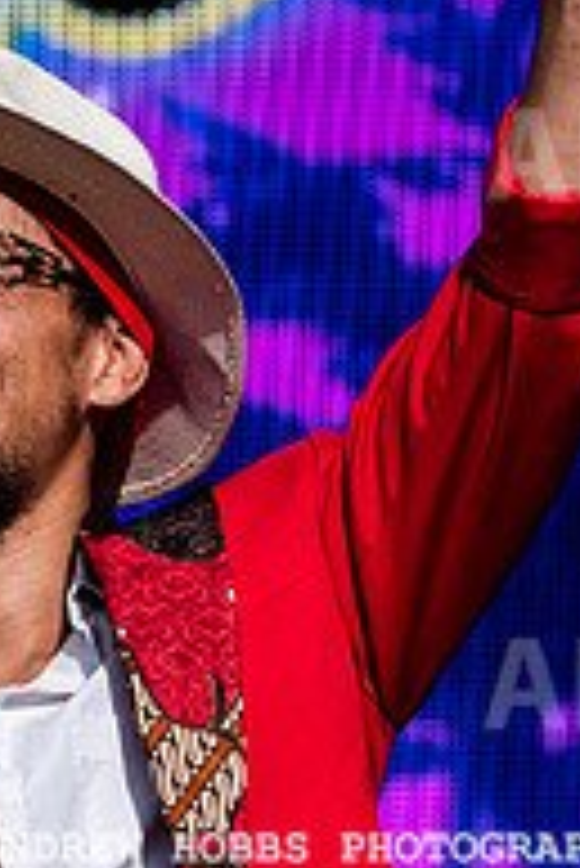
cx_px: 57
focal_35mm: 499
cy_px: 393
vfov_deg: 4.1
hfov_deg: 2.8
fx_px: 12037
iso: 640
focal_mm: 130
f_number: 5
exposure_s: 1/6400
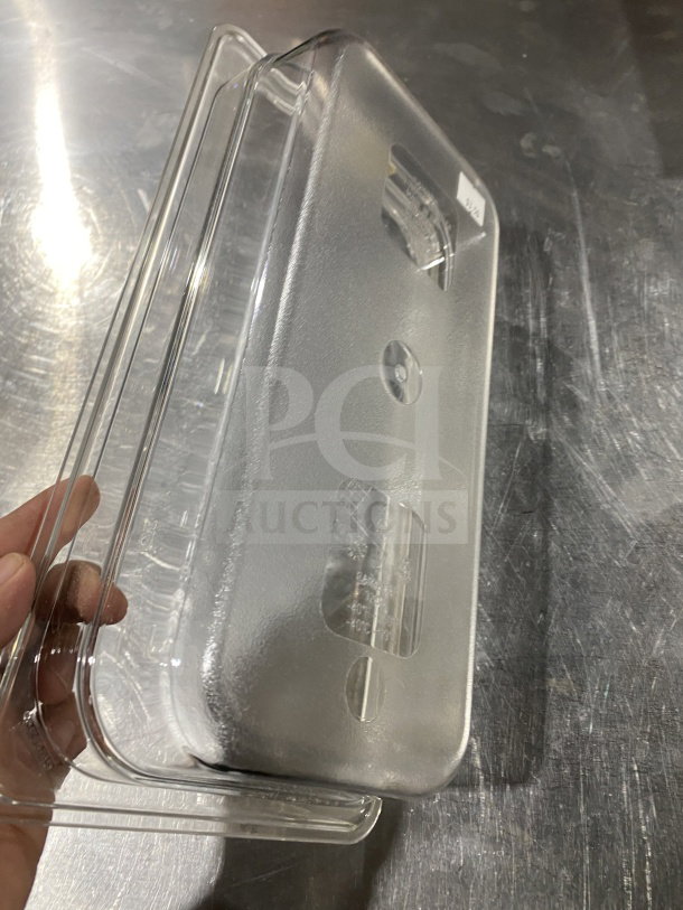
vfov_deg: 67.3
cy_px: 455
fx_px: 684
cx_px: 342
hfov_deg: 53.1
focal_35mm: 26
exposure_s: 1/70
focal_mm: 4.25
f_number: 1.8
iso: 125
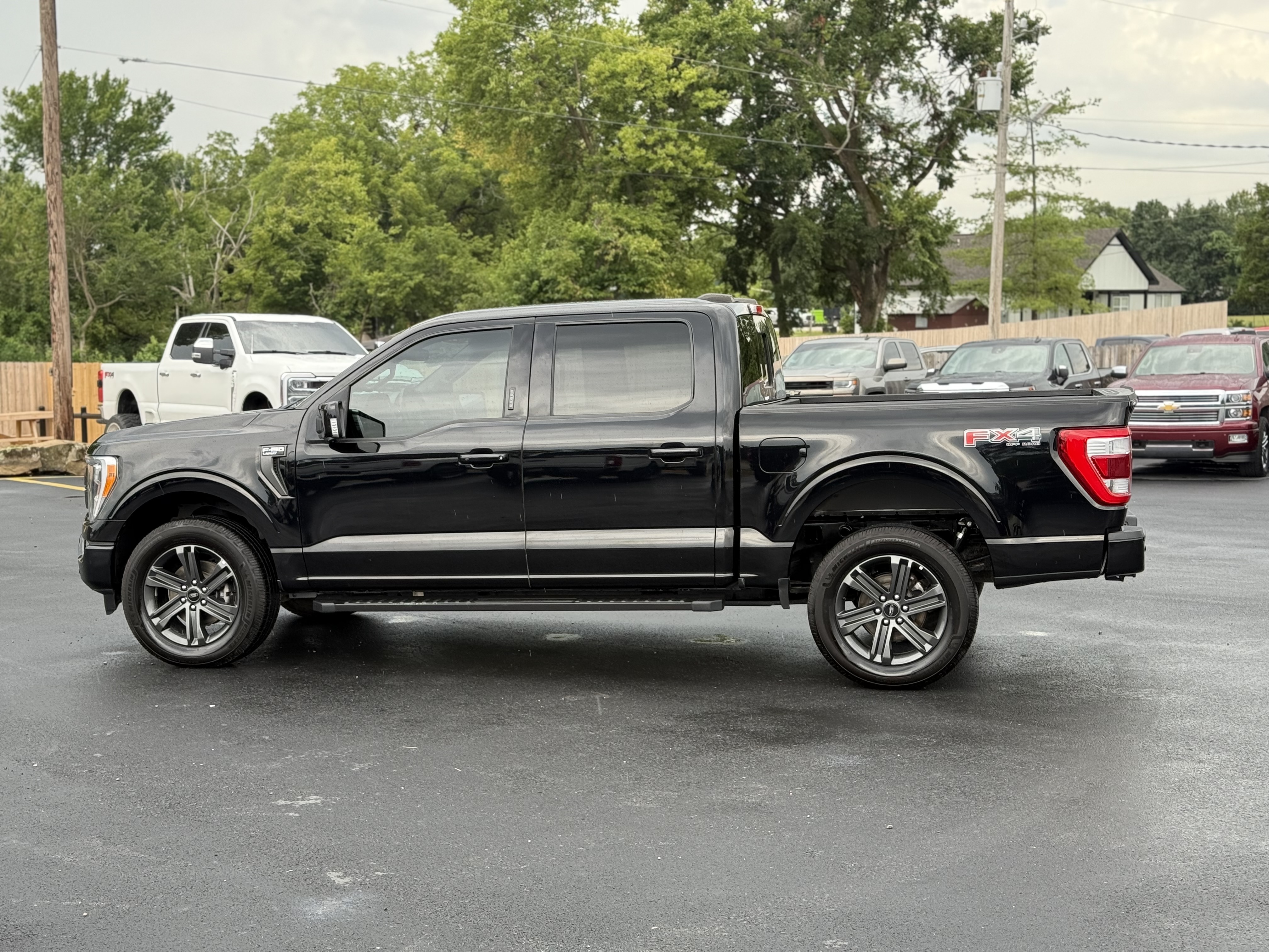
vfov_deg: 30.3
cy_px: 476
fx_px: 1760
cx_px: 634
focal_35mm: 48
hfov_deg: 39.7
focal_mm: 6.76
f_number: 1.78
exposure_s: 1/418
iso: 64
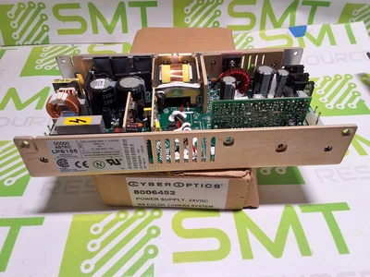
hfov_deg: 63.4
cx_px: 185
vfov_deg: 49.7
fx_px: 299
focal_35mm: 28
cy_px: 138
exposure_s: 1/120
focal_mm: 2.91
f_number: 1.9
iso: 50
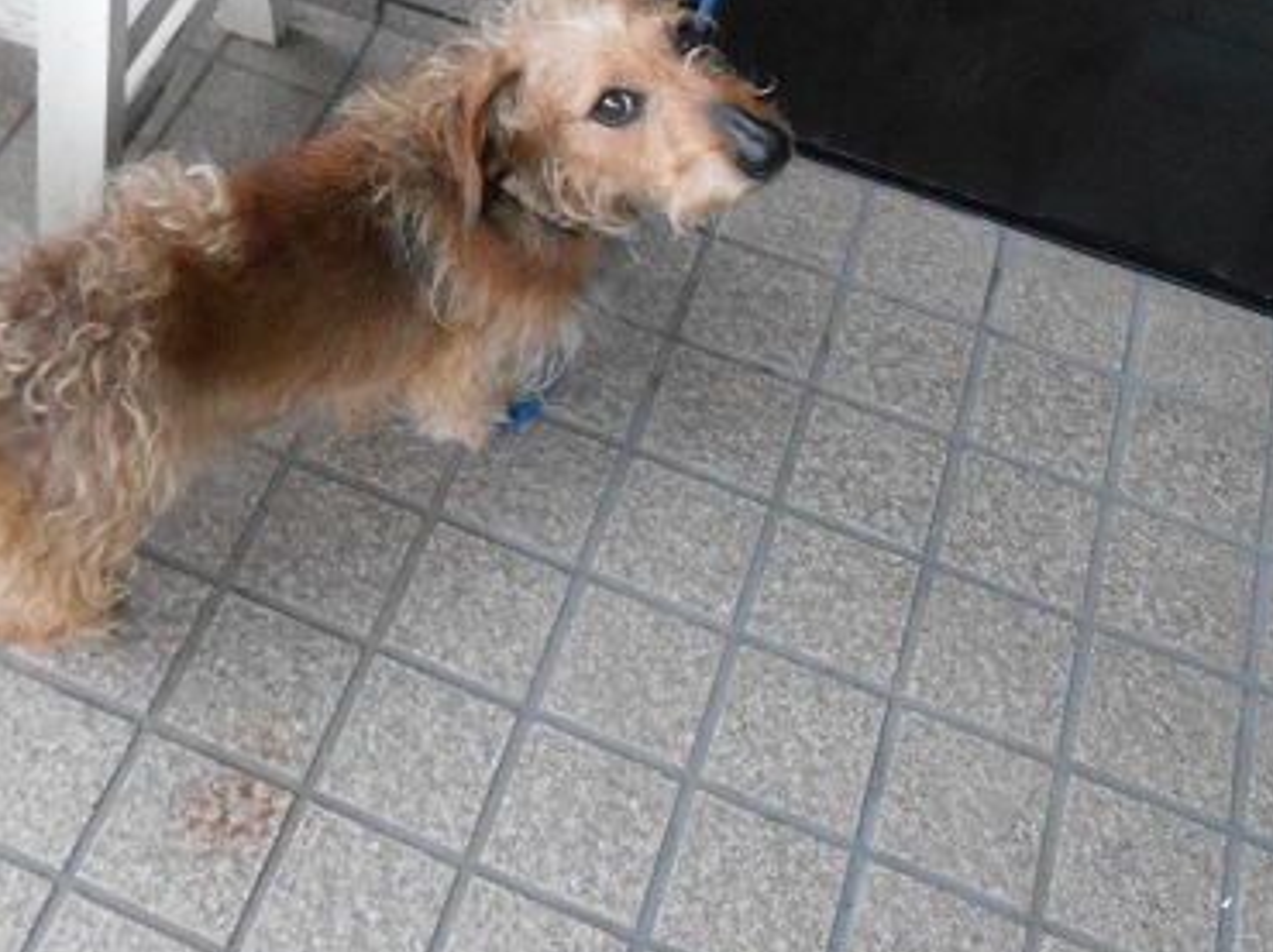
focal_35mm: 45
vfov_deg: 31.7
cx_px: 323
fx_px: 1654
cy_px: 268
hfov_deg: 40.9
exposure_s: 1/15
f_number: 3.4
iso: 800
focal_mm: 4.7
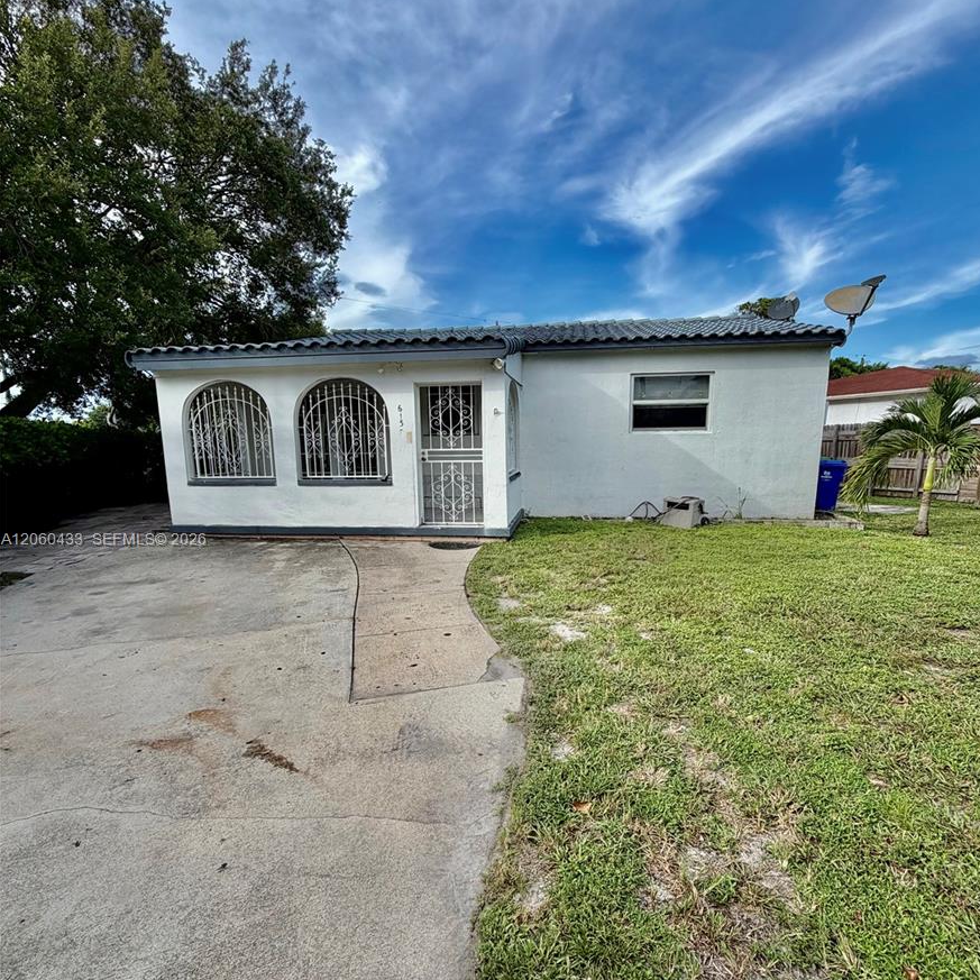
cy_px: 541
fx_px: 545
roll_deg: +0.6
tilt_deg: -10.1
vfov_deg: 83.7
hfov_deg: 83.9
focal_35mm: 17
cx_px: 504
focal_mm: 2.22
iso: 32
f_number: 2.2
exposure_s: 1/770
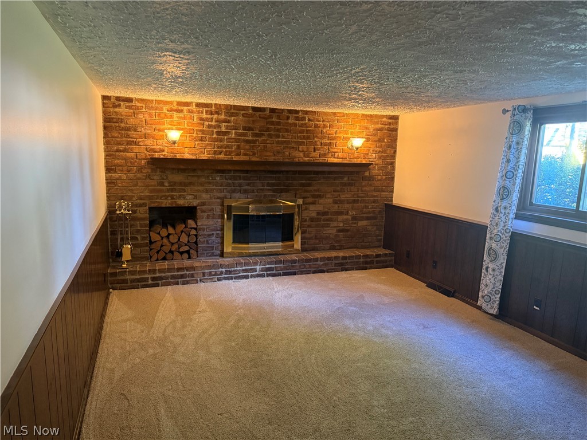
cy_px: 220
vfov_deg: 56.8
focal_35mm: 24
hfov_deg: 71.6
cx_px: 294
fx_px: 407
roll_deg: -1.3
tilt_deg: -9.8
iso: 640
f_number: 1.78
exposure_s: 1/60
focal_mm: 6.76
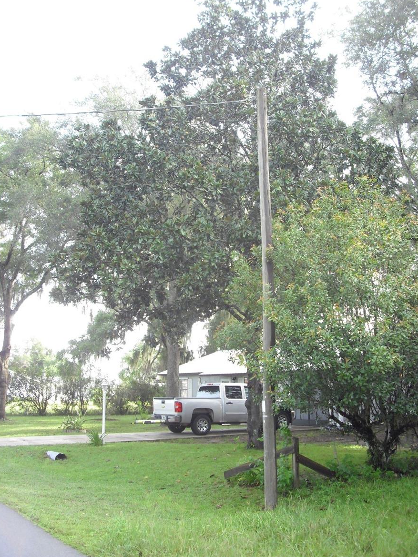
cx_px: 210
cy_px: 273
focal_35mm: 39
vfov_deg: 47.9
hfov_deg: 36.8
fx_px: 628
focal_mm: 6.2
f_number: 2.8
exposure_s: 1/100
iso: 100
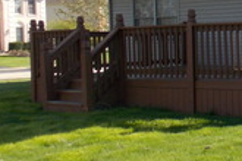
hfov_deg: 19.3
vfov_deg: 14.7
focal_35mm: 93
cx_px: 359
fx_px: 625
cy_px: 67
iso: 80
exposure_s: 1/500
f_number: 3.1
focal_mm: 4
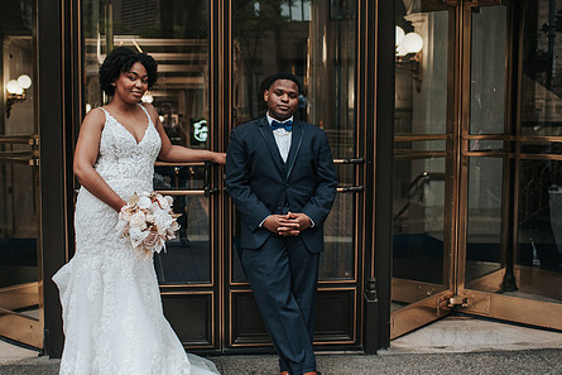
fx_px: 750
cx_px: 224
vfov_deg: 28.1
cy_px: 186
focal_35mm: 48
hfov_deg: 40.9
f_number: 2.8
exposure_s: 1/1250
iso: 1000
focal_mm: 35
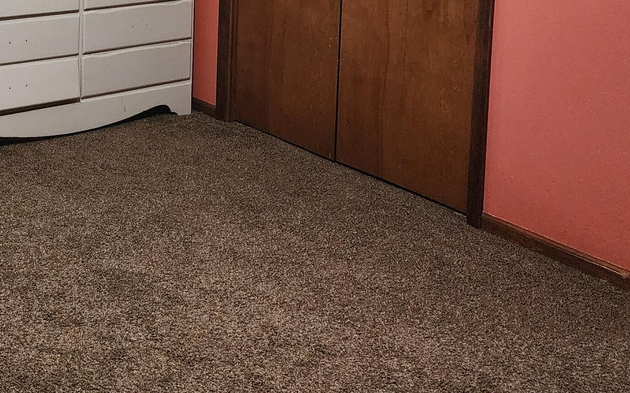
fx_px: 910
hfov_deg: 36.6
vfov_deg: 22.3
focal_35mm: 53
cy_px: -93
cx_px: 105
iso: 800
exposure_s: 1/120
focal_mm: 6.4
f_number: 1.8
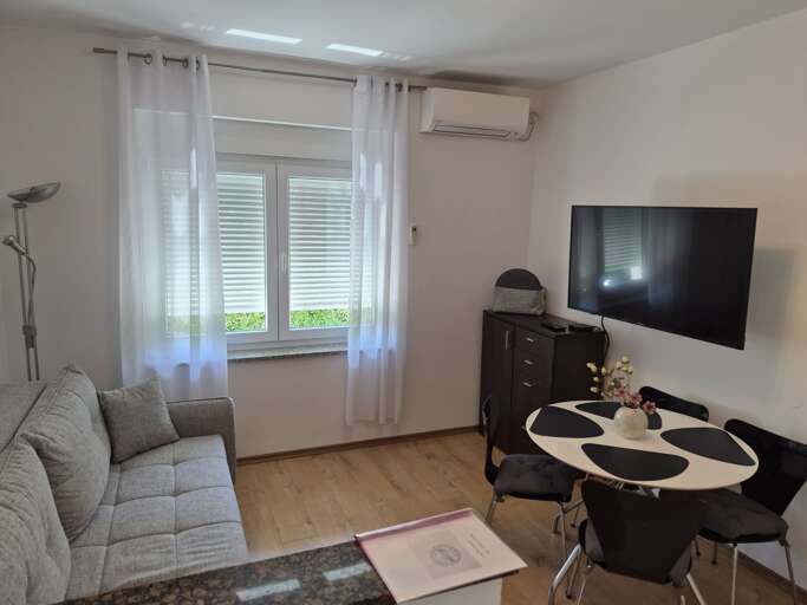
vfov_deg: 58.9
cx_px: 404
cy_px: 302
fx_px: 536
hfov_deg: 73.9
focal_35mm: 23
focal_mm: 5.4
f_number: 1.8
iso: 64
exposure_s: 1/100
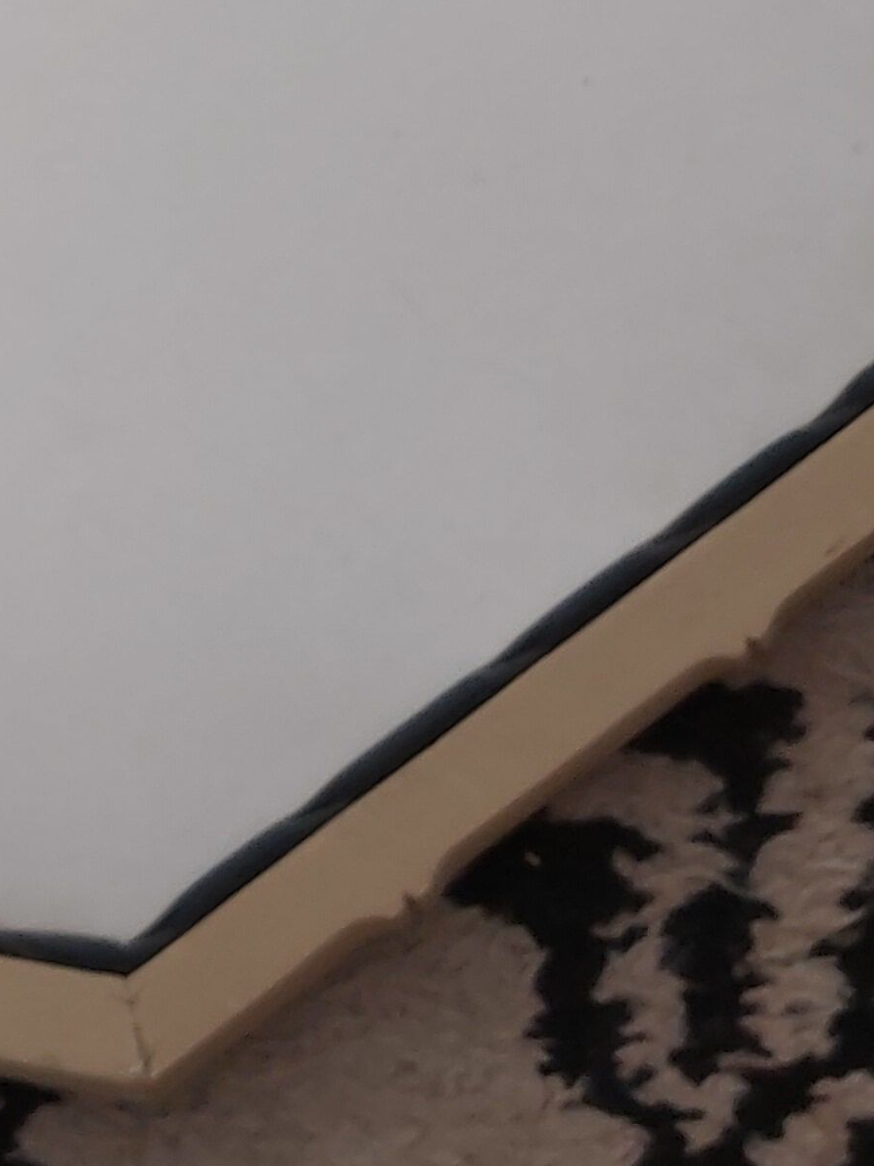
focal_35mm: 88
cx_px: -121
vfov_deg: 21.0
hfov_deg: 16.2
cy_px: -161
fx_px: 2963
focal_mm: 3.92
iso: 80
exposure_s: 1/50
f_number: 1.7
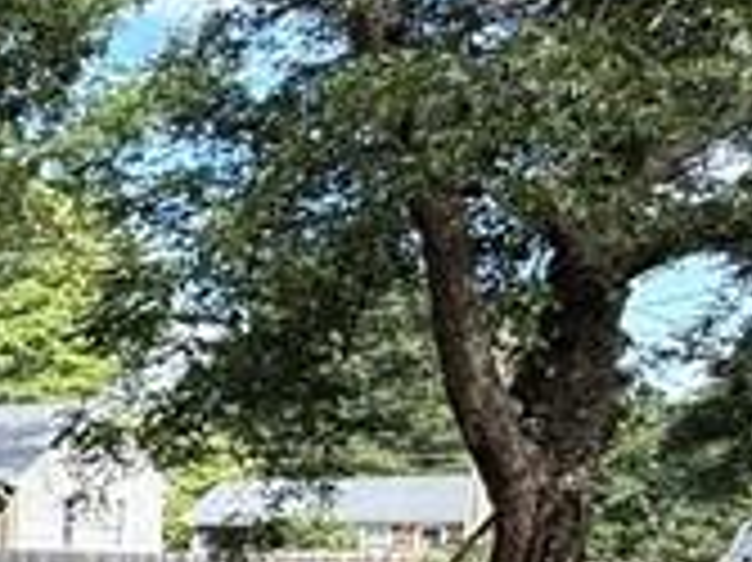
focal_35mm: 86
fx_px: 1867
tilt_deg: -4.5
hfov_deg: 16.7
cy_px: 665
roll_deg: -0.1
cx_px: -779
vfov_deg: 16.5
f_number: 2.2
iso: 64
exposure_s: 1/238
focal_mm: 2.22
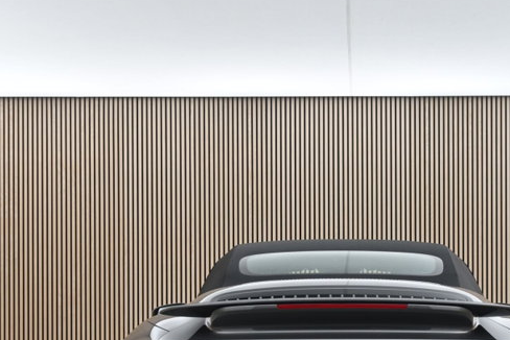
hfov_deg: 23.4
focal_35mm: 87
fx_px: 1226
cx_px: 348
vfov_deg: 15.6
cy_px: 324
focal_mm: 27.5
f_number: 4.5
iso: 500
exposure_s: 1/40
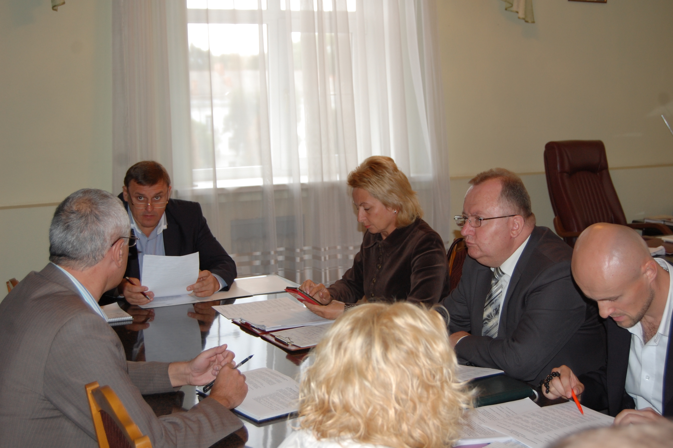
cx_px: 336
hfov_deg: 37.9
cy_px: 224
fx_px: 981
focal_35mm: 52
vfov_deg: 25.7
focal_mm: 35
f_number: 4.8
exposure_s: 1/60
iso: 400
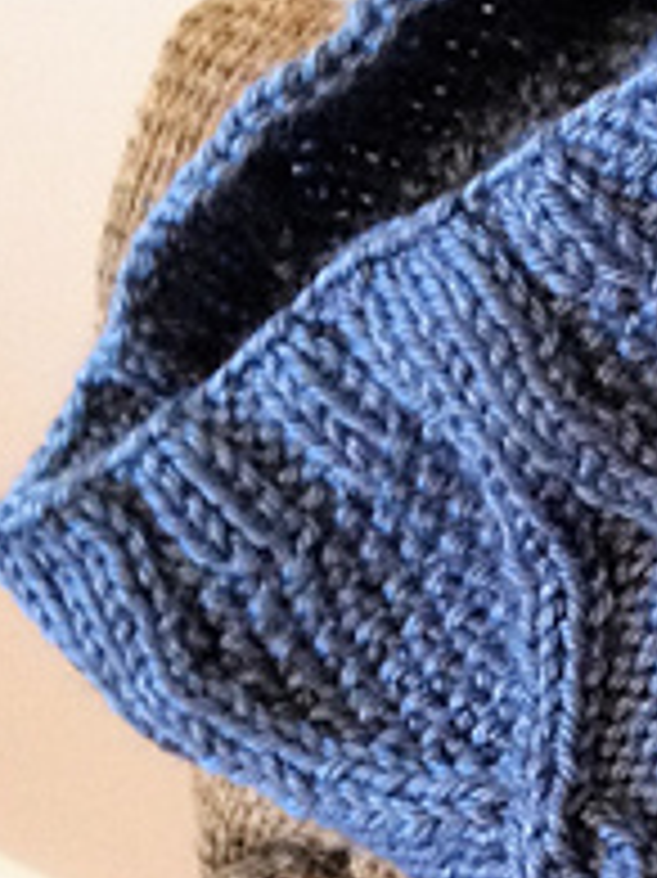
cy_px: 644
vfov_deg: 17.0
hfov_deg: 12.2
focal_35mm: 115
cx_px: 1012
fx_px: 2913
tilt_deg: -50.0
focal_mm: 4.28
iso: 250
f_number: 2.4
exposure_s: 1/20
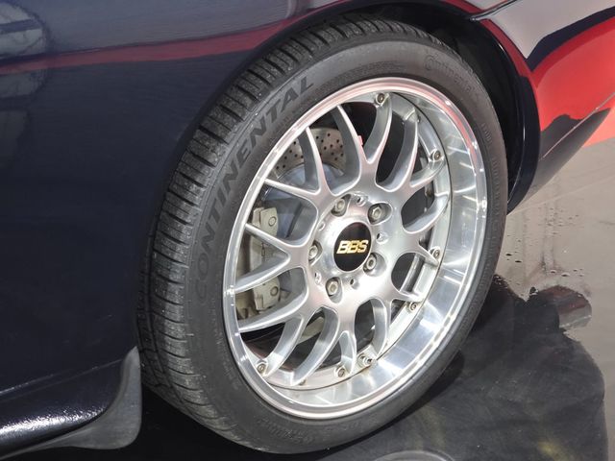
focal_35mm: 69
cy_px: 230
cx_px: 308
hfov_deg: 28.2
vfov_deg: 21.3
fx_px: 1226
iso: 320
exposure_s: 1/30
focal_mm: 7.9
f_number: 2.4
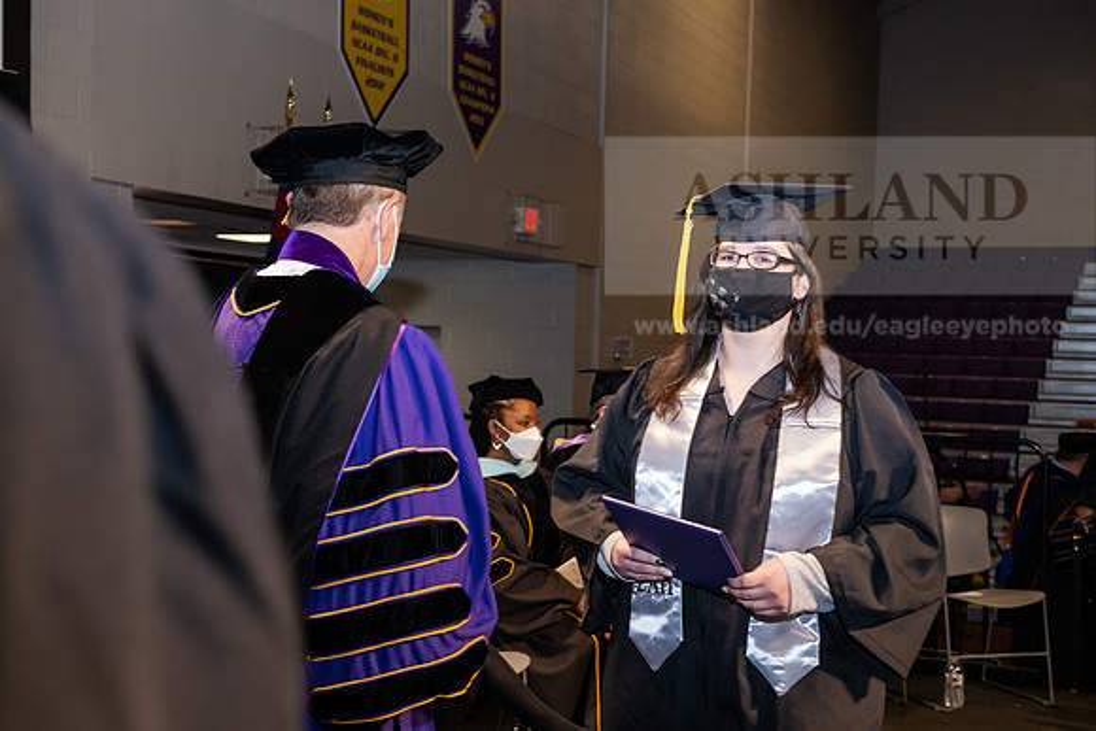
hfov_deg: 38.2
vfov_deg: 26.0
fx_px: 1583
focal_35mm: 52
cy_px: 366
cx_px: 548
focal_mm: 52
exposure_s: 1/200
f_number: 6.3
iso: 1600
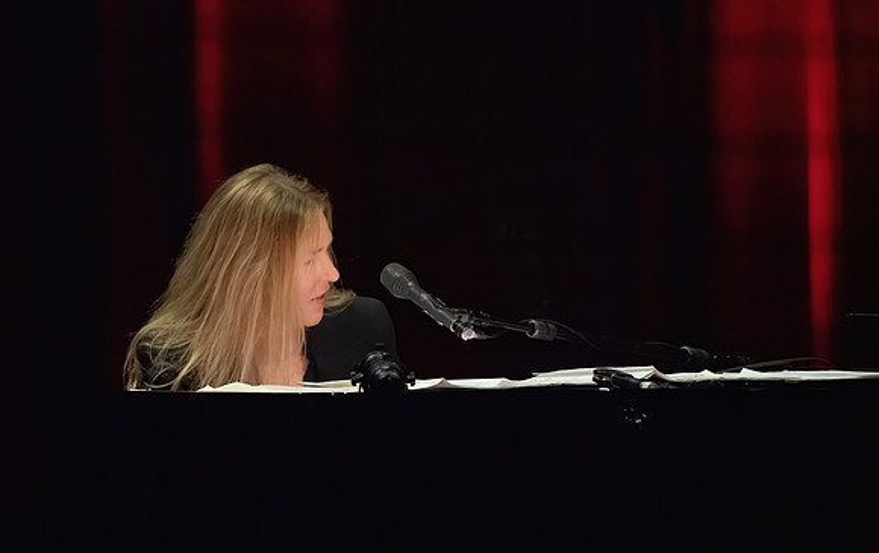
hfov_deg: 3.9
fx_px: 12858
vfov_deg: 2.5
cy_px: 297
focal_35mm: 536
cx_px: 300
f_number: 9
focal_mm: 400
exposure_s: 1/320
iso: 25600
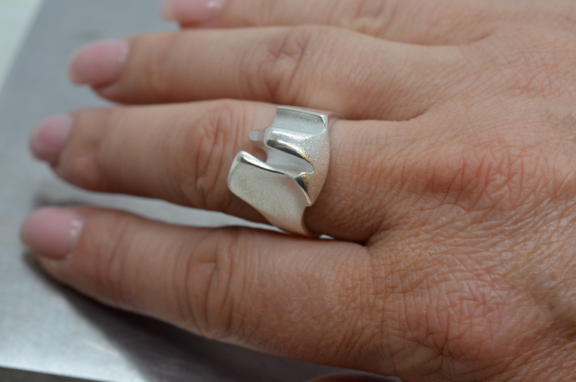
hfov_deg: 33.5
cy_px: 191
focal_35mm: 60
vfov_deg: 22.5
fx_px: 958
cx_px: 288
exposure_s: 1/250
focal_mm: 40
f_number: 9
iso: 1000
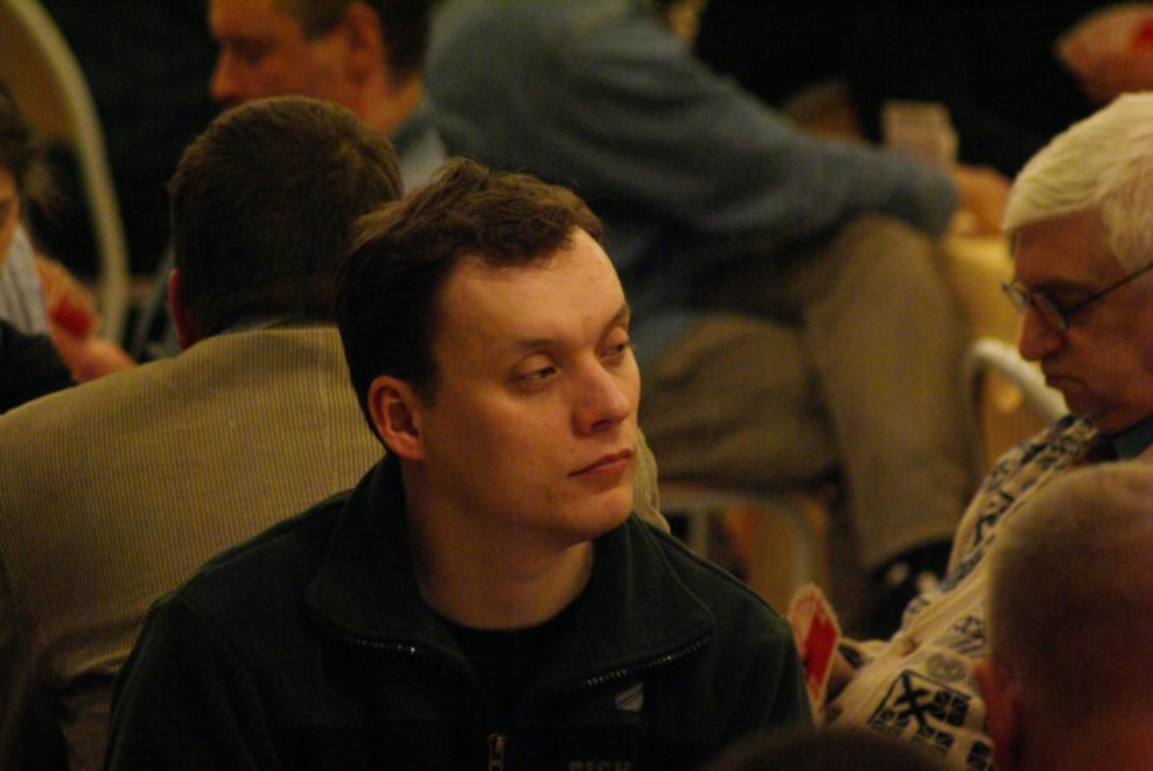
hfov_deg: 6.0
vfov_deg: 4.0
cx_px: 576
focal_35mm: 345
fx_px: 11058
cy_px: 386
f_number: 5.6
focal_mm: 230
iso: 1600
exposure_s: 1/20
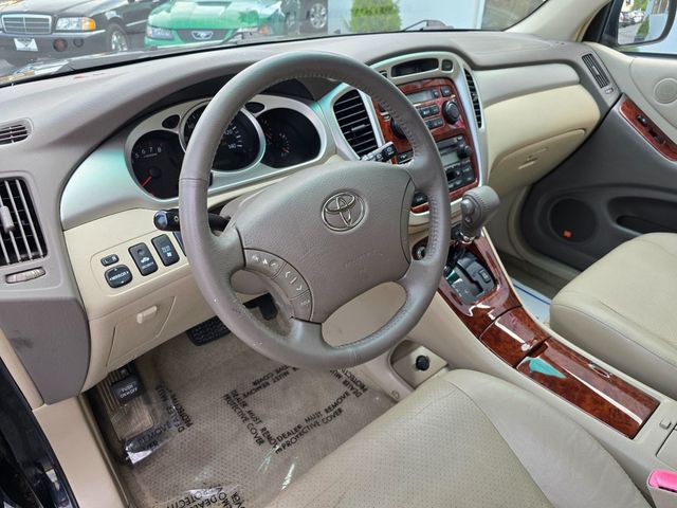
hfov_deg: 73.9
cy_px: 254
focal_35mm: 23
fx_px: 450
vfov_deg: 58.9
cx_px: 338
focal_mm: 6.3
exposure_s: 1/180
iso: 125
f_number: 1.7
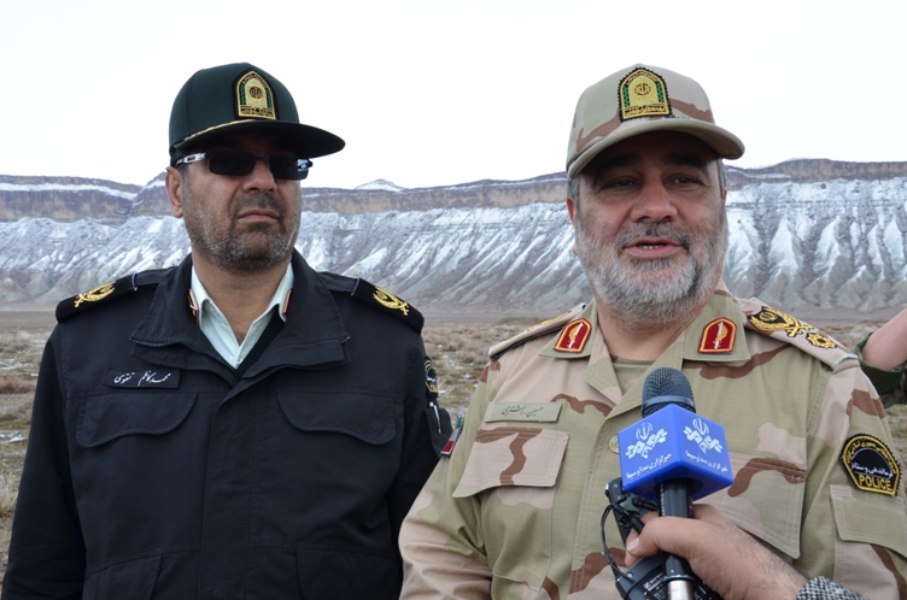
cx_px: 461
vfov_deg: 39.2
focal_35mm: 34
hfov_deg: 56.6
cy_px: 298
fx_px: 843
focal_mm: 21
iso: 160
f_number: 8
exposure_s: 1/250
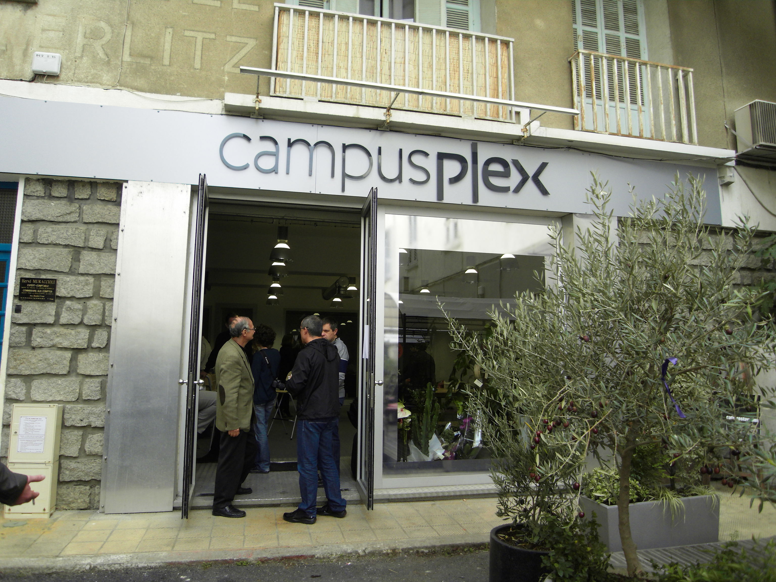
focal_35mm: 24
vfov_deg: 56.8
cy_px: 291
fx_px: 538
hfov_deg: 71.6
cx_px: 388
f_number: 2.8
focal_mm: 4.3
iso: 80
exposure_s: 1/200
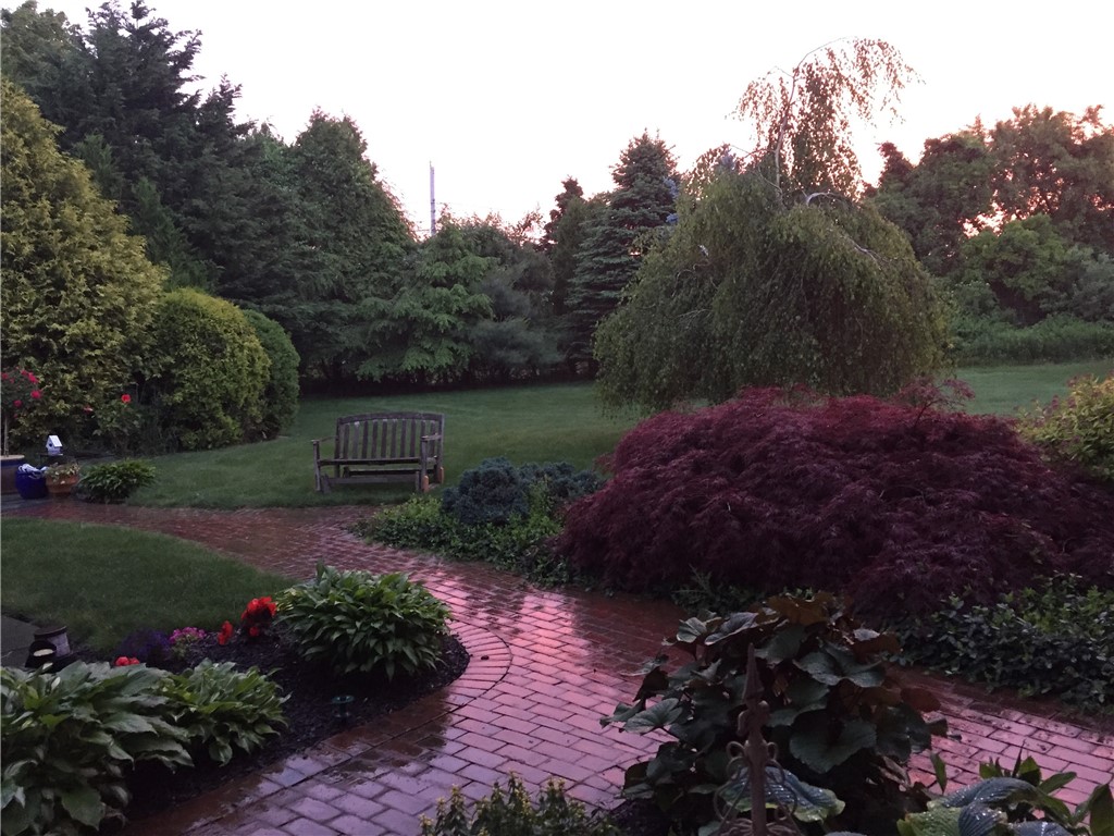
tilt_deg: -4.9
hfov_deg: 61.7
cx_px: 557
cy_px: 418
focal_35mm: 29
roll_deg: +1.8
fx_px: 933
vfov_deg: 48.2
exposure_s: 1/17
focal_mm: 4.15
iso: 250
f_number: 2.2
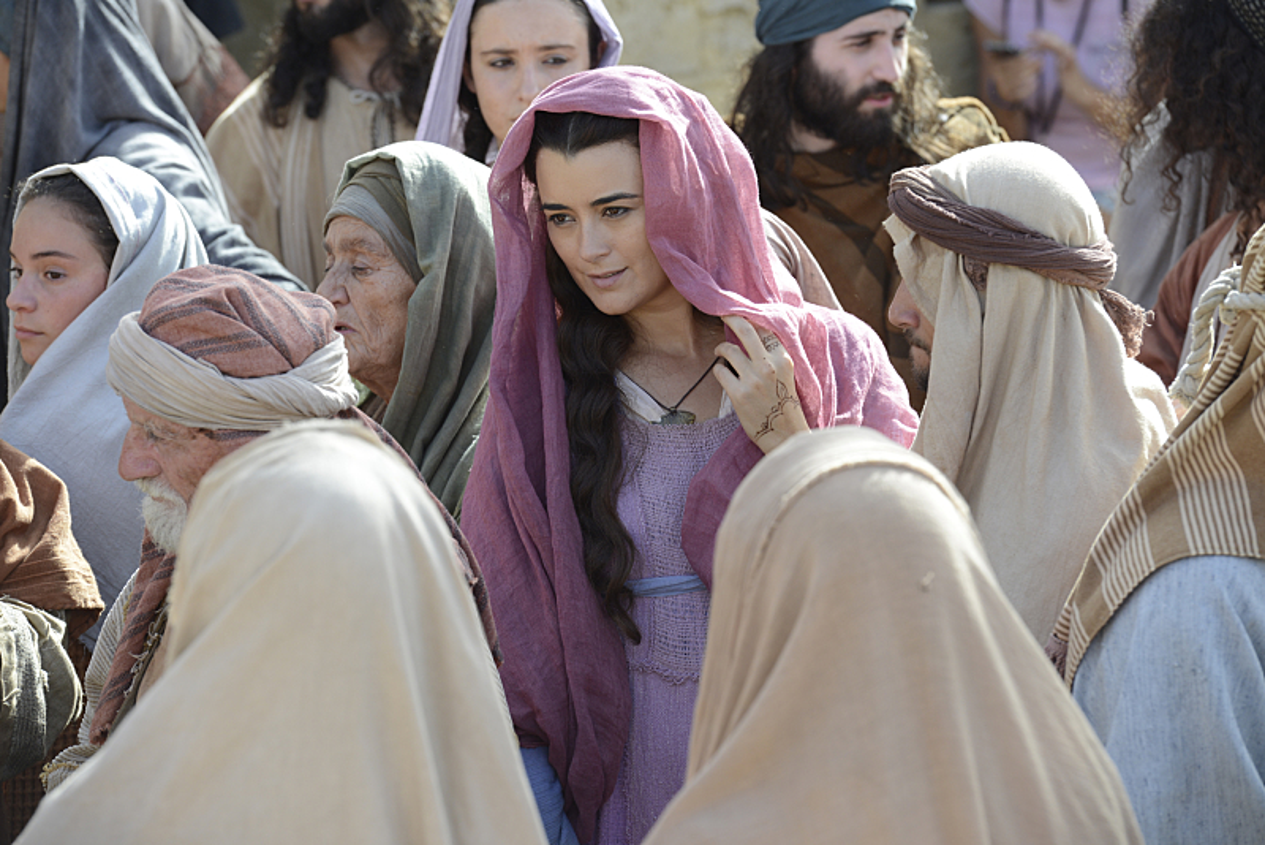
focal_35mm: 190
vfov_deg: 7.2
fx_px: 6678
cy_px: 422
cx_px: 632
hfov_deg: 10.8
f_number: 7.1
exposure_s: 1/250
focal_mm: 190
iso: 320
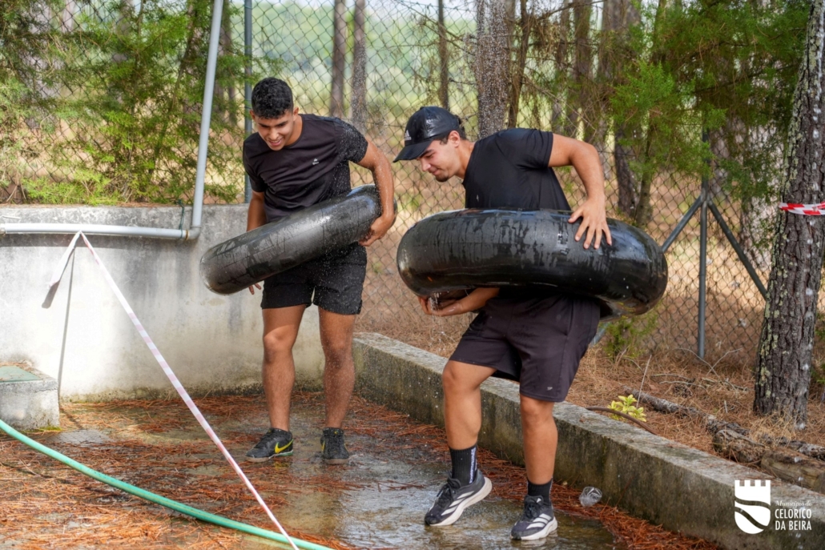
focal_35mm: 93
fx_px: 2131
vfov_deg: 14.7
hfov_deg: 21.9
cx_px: 412
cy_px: 275
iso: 800
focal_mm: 93
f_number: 4
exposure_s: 1/1600
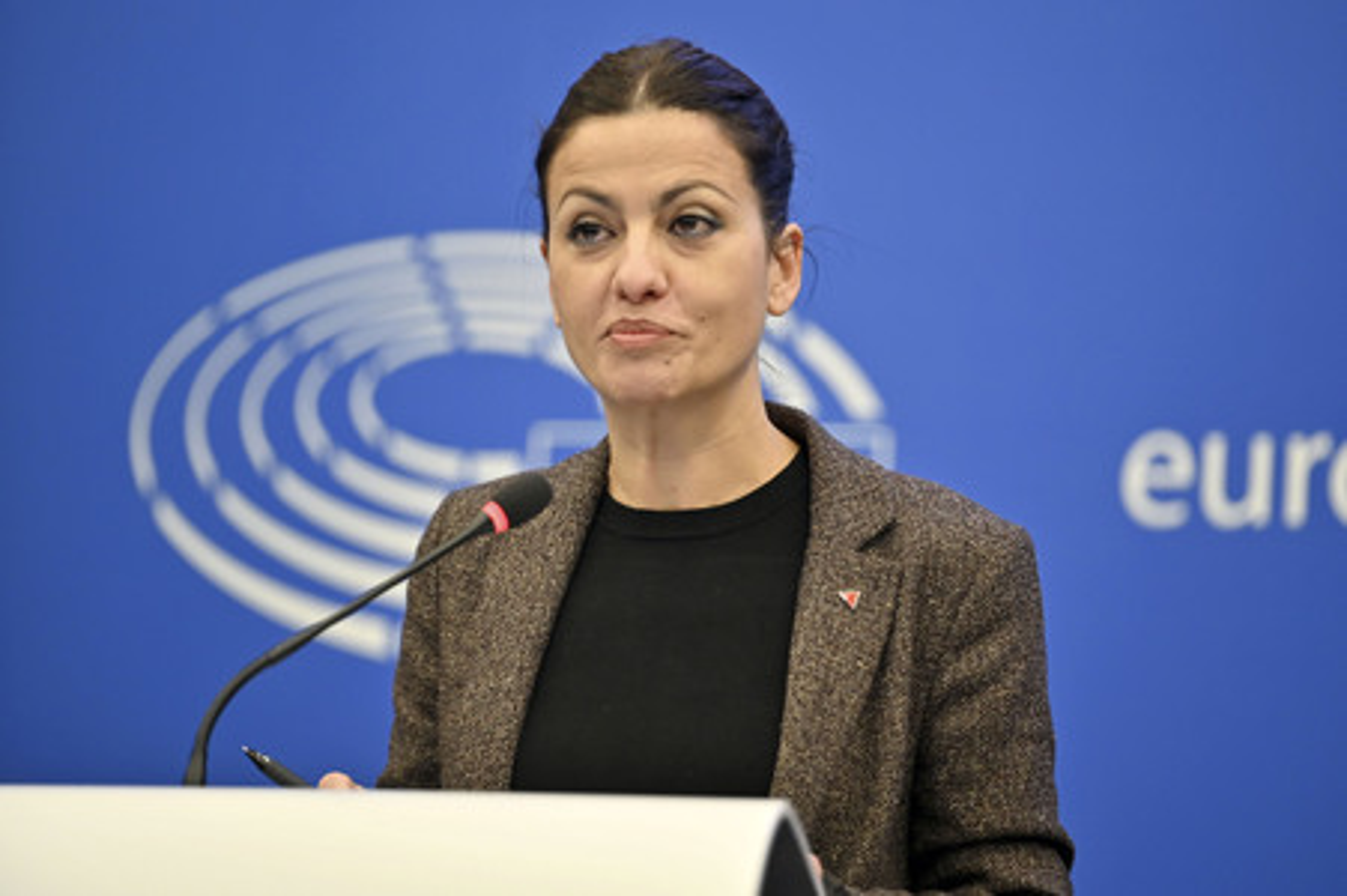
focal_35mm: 175
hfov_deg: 11.8
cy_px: 448
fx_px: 6543
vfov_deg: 7.8
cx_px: 674
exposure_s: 1/160
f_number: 2.8
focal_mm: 175
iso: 640
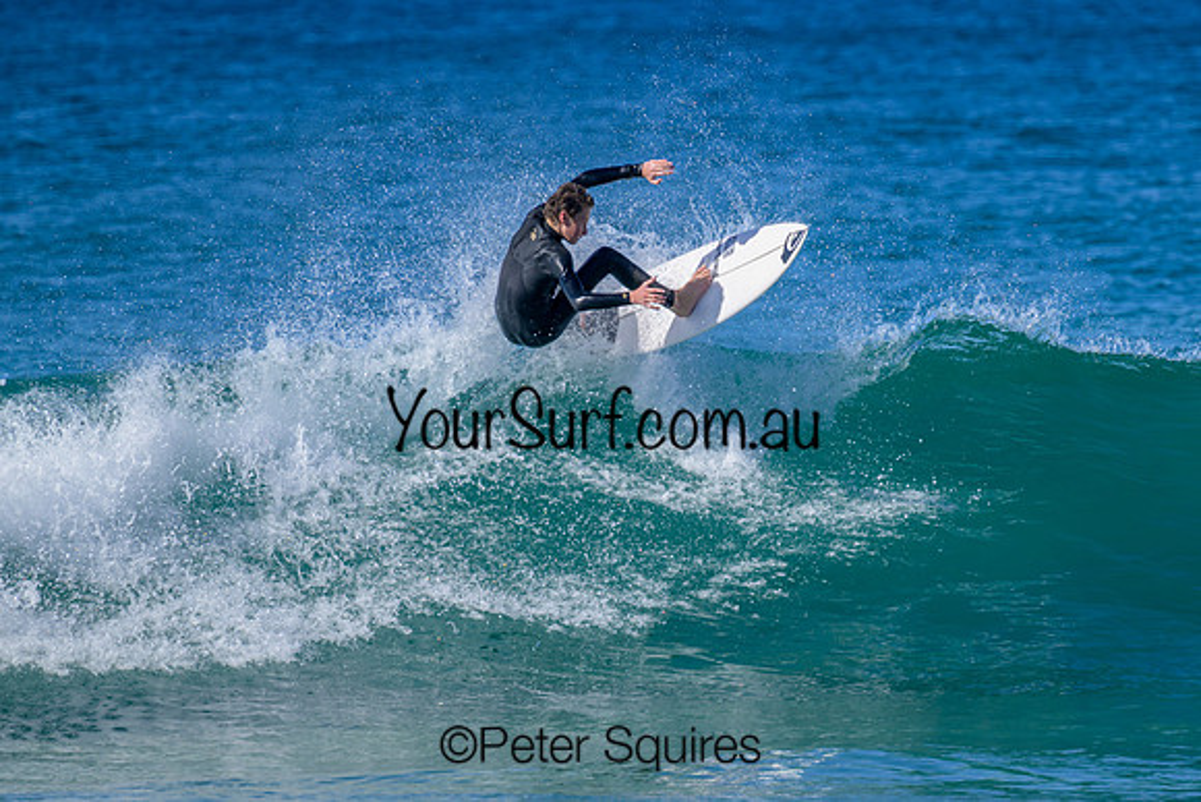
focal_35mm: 770
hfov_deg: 2.7
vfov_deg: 1.8
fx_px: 25698
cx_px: 787
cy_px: 383
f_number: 8
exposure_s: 1/1000
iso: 320
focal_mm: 560
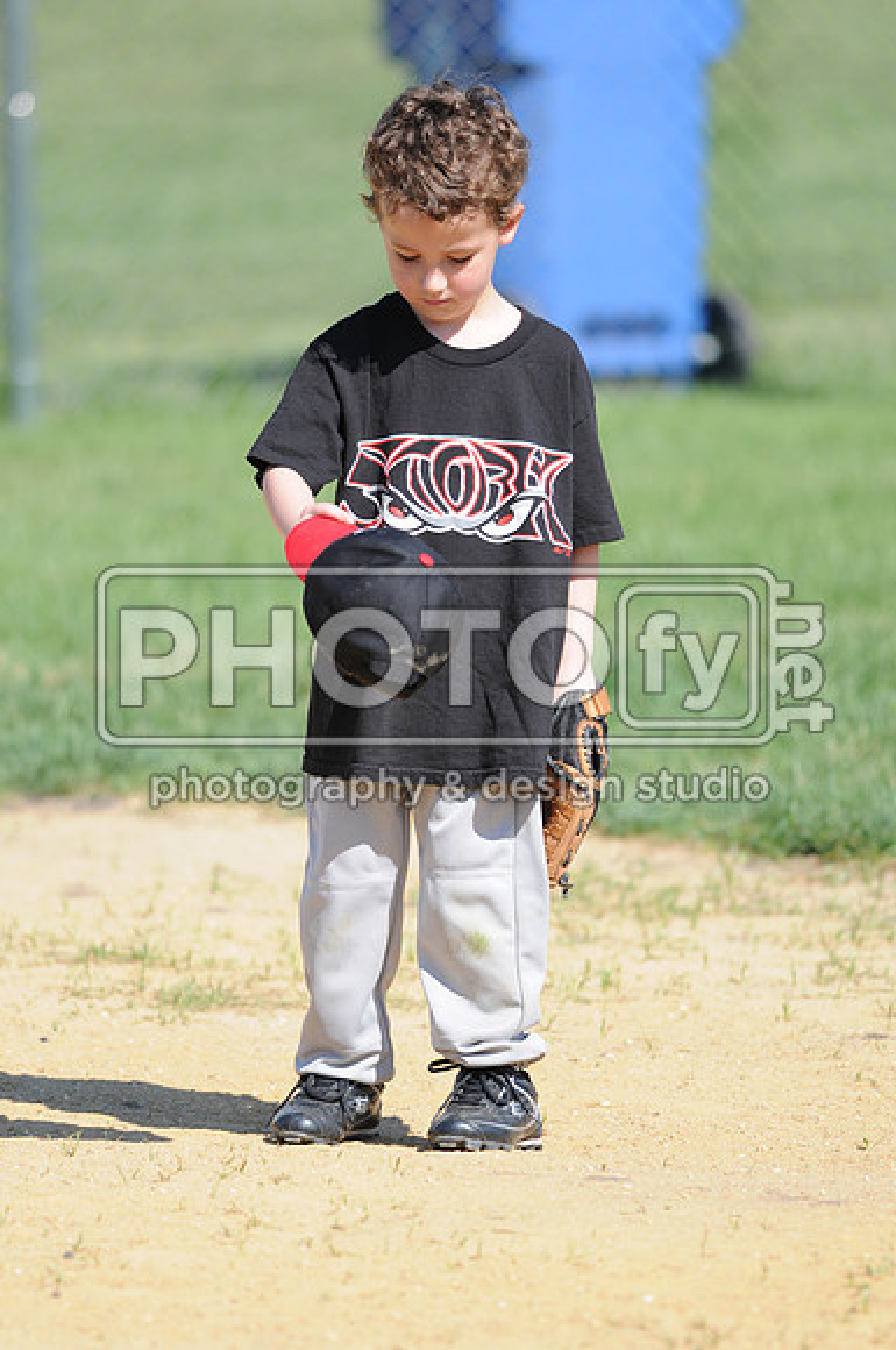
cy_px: 675
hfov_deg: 3.0
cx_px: 448
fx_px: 16849
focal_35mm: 450
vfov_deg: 4.6
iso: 200
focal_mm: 300
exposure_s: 1/1000
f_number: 4
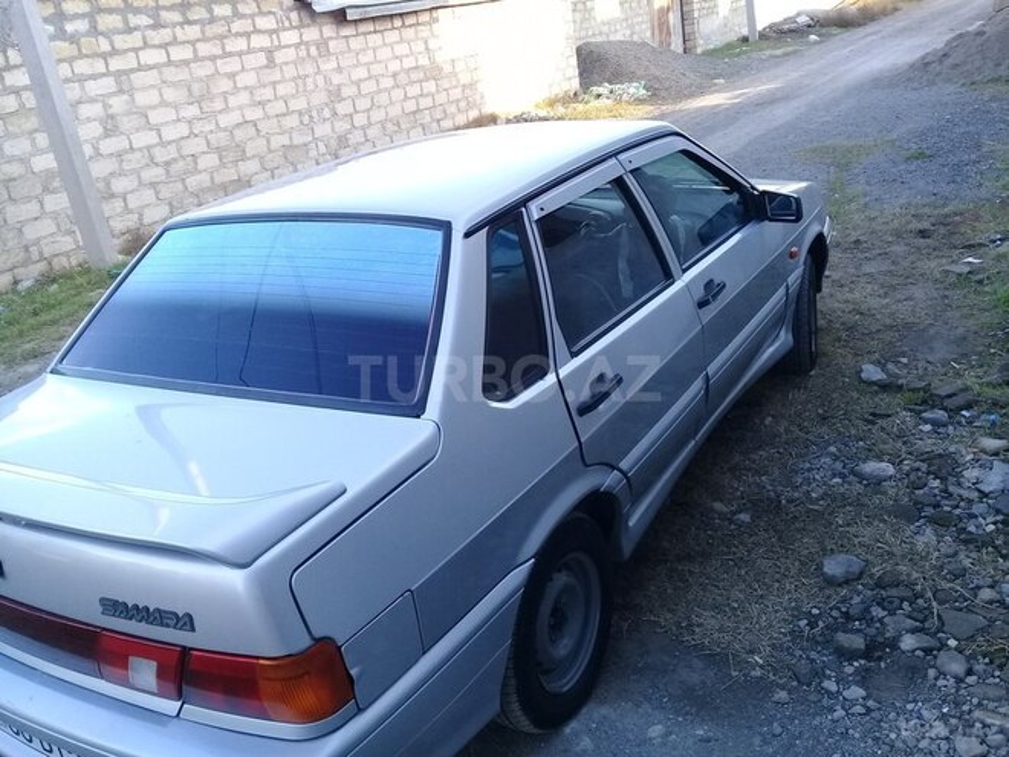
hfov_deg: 58.4
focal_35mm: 31
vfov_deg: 45.4
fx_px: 904
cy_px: 378
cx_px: 504
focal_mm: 3.3
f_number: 2.2
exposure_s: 1/109
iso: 50
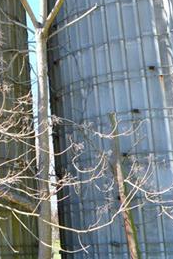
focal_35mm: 80
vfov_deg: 24.8
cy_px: 43
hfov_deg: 16.1
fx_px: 576
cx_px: -62
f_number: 10
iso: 400
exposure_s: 1/320
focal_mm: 18
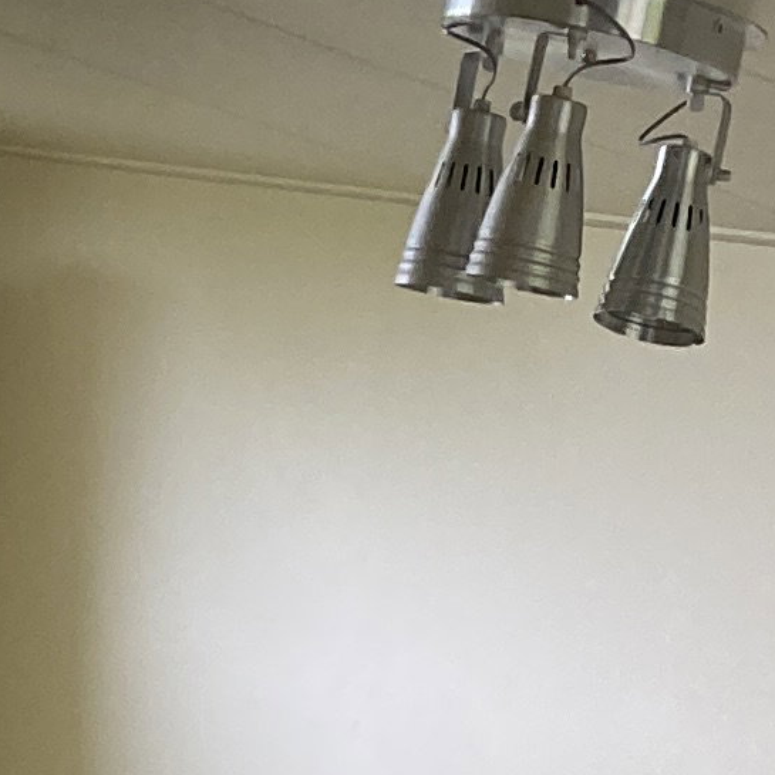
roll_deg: +0.2
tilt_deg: -7.8
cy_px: 2553
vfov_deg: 7.9
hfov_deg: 9.5
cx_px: 176
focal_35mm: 183
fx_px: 4635
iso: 80
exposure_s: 1/73
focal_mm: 3.99
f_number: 1.8
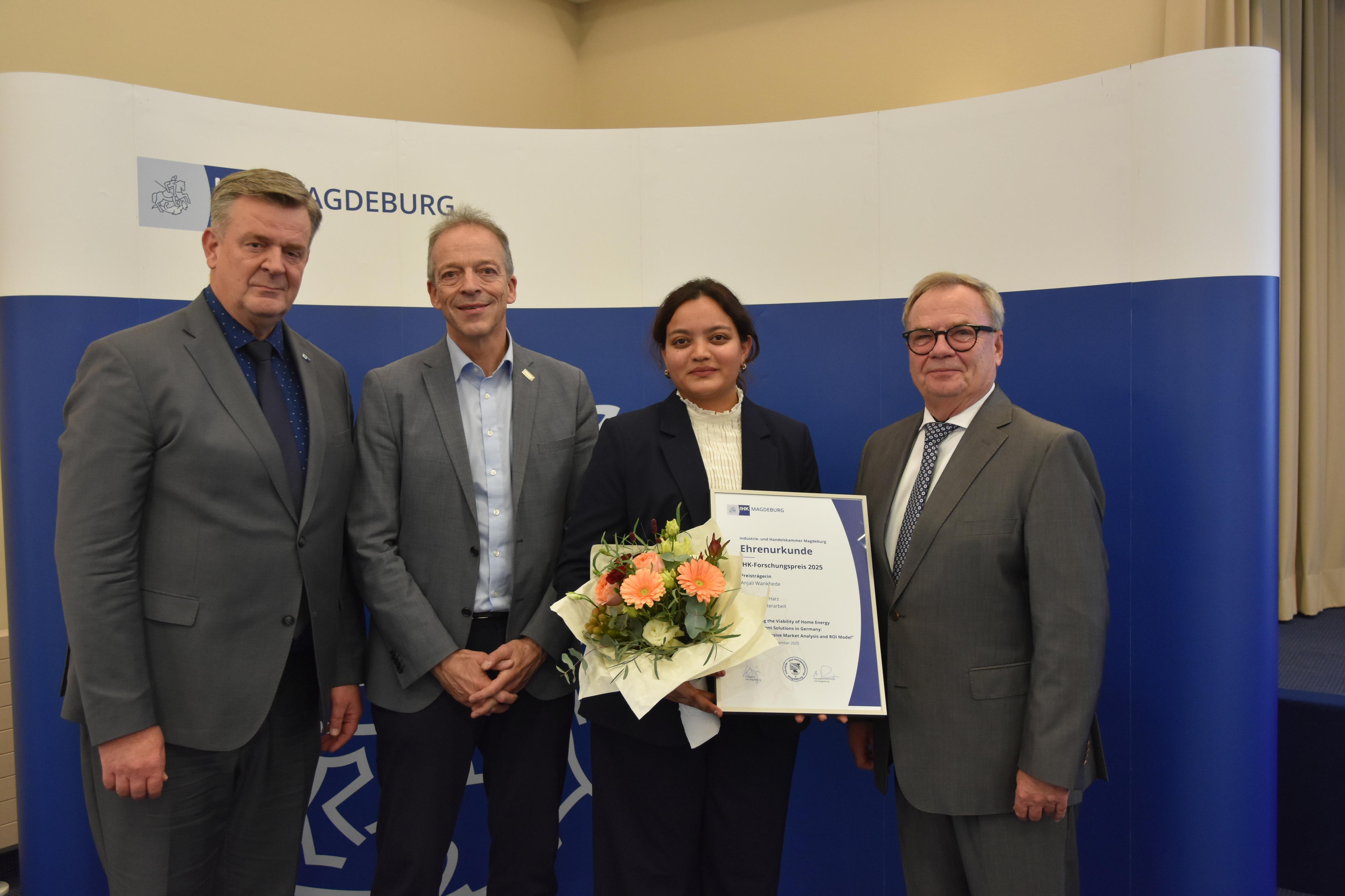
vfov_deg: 43.6
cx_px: 672
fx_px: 1121
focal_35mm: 30
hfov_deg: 61.9
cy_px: 448
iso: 1250
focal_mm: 20
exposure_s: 1/60
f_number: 4
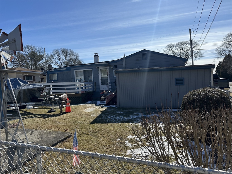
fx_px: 161
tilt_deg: -0.7
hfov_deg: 71.6
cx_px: 116
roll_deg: +0.0
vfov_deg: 56.8
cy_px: 87
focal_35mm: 24
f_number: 1.78
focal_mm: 6.86
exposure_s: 1/7042
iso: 80
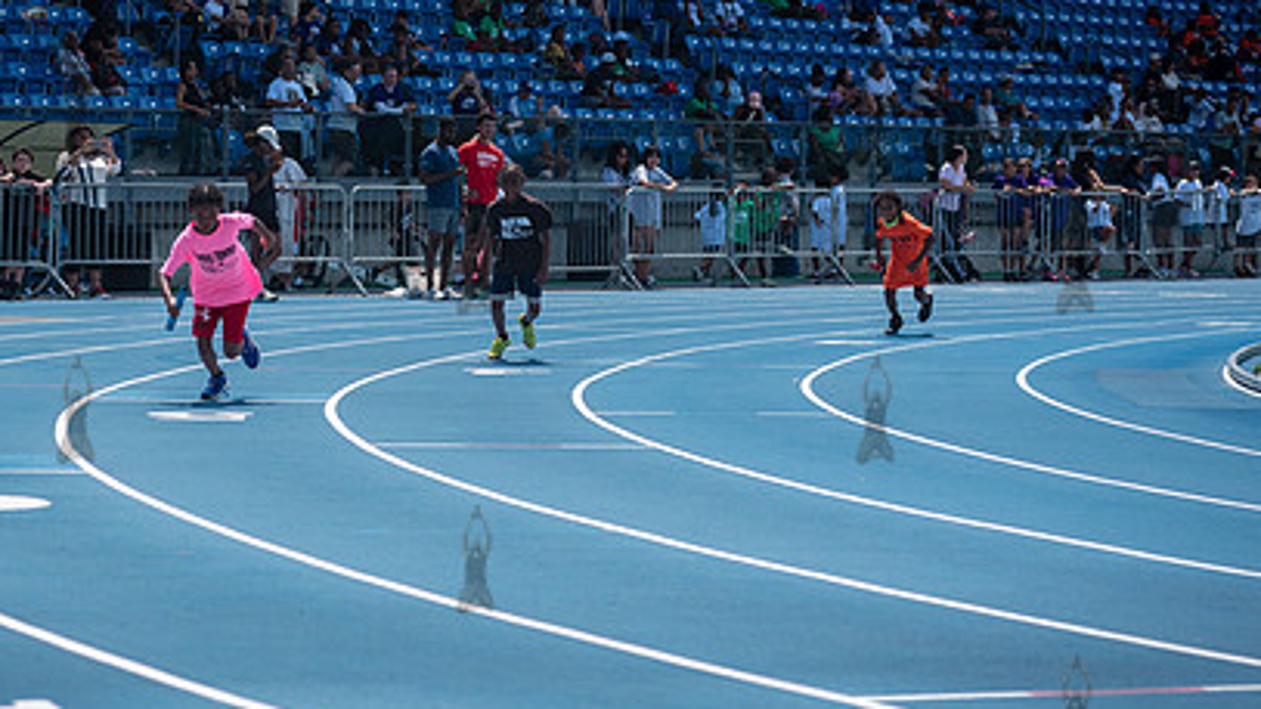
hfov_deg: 13.9
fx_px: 5150
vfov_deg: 7.9
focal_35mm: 154
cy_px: 313
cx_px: 367
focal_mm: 92
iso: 250
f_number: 4.5
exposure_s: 1/2500
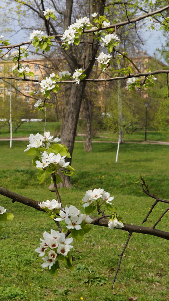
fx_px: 550
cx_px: -30
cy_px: 144
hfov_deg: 16.8
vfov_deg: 30.6
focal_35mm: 69
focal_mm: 28
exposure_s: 1/125
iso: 100
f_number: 10
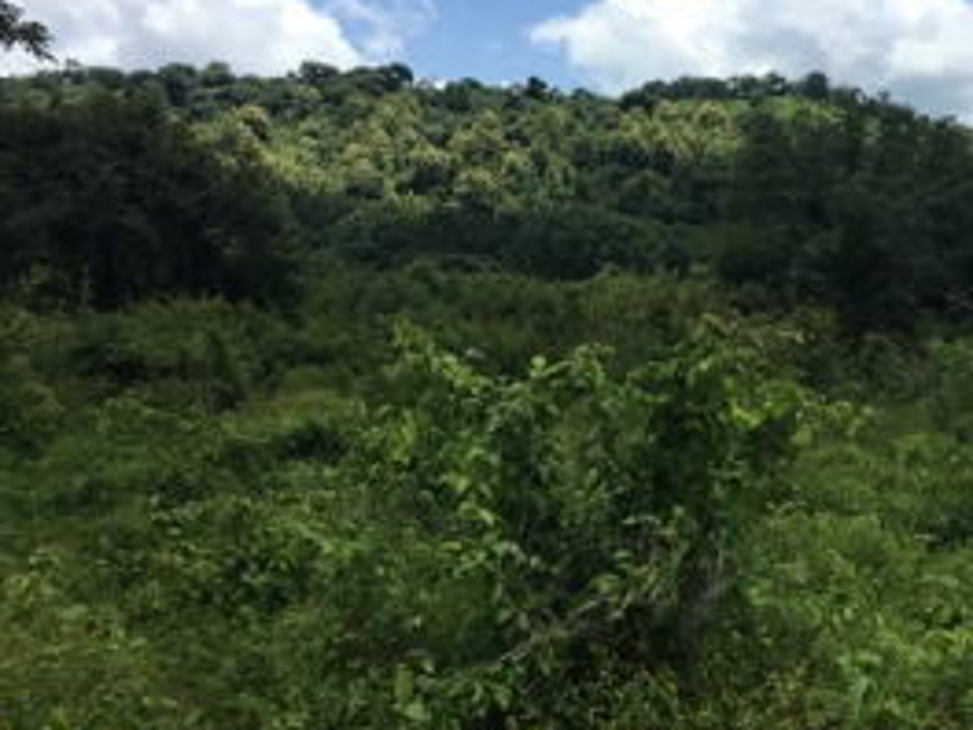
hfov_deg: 41.9
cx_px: 708
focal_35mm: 44
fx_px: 1237
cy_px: 306
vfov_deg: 32.8
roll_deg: +0.5
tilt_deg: +1.8
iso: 32
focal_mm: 4.15
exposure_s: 1/2083
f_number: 2.2
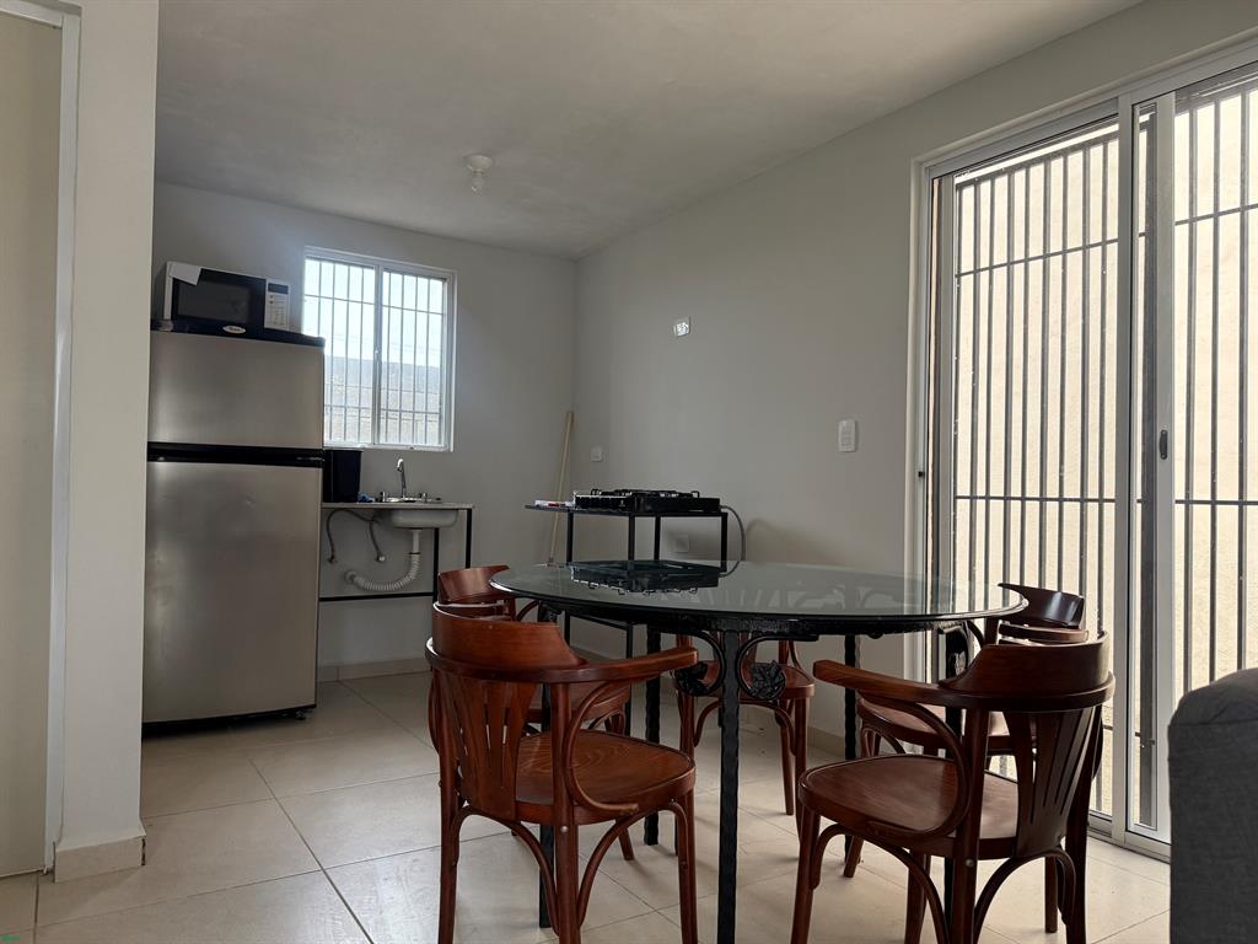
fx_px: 872
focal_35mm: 24
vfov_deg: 56.8
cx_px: 629
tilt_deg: +1.4
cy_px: 472
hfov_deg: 71.6
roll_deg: -1.6
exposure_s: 1/184
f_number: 1.78
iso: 200
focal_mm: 6.76
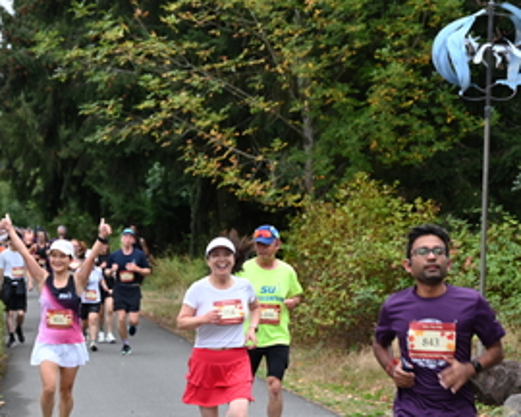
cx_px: 380
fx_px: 2066
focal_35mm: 134
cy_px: 320
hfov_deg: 14.3
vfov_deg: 11.5
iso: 560
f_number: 6
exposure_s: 1/125
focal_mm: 70
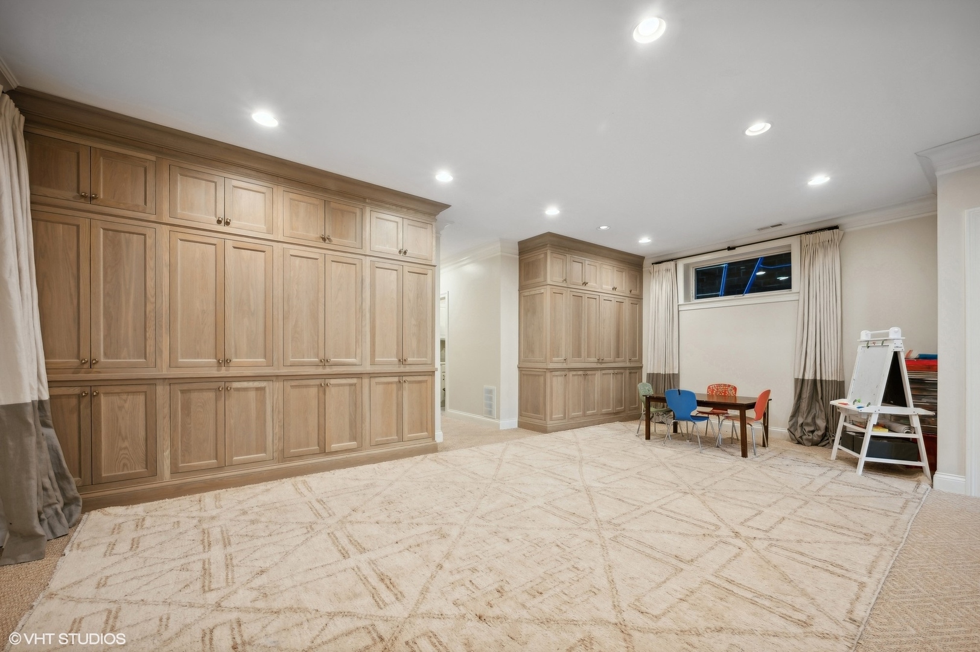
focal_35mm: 14
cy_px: 326
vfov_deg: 81.1
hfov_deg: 104.3
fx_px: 381
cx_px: 490
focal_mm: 14
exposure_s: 1/2
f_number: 10
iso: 100
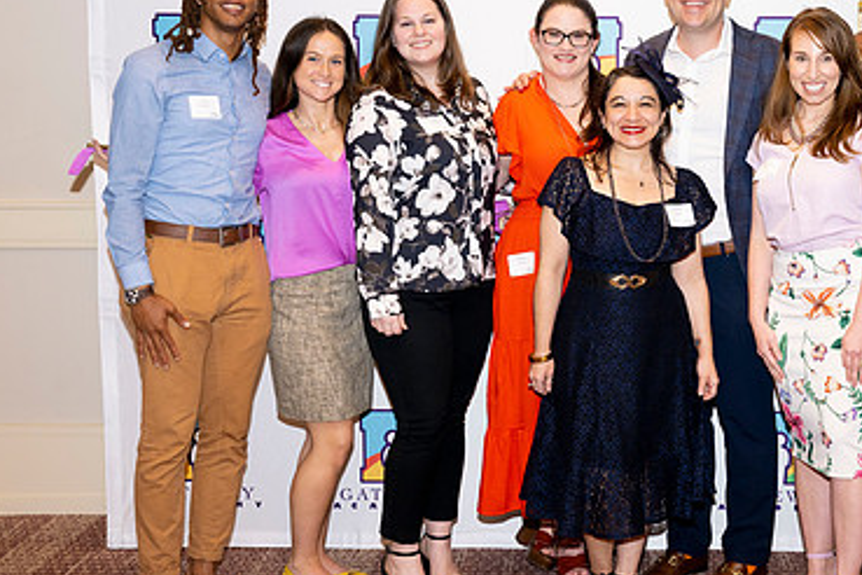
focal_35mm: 55
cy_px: 240
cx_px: 626
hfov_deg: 35.6
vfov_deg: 24.6
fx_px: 1317
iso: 800
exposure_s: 1/200
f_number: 5.6
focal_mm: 35
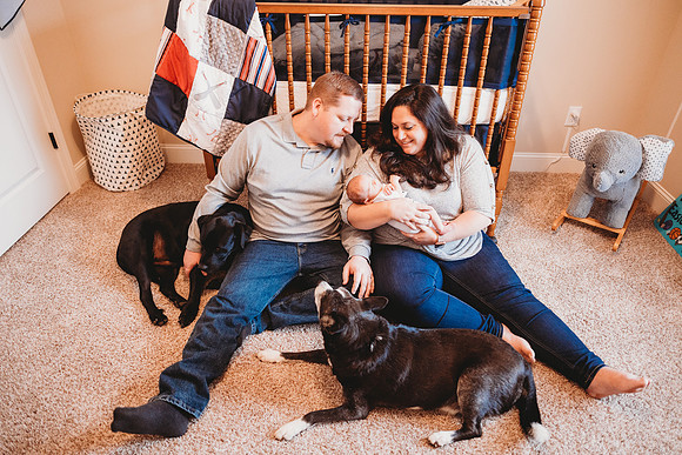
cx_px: 341
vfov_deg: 53.2
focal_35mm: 24
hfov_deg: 73.7
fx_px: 455
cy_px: 228
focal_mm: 24
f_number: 2.2
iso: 800
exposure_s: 1/160
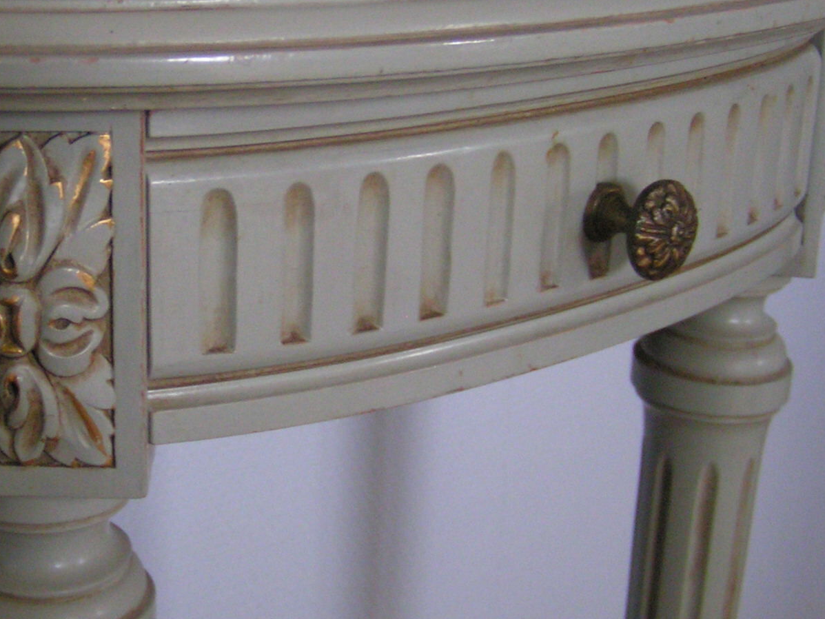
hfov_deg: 29.3
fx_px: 1549
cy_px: 261
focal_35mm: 65
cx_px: 199
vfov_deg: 22.6
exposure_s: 1/30
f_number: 2.8
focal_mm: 5.8
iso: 200
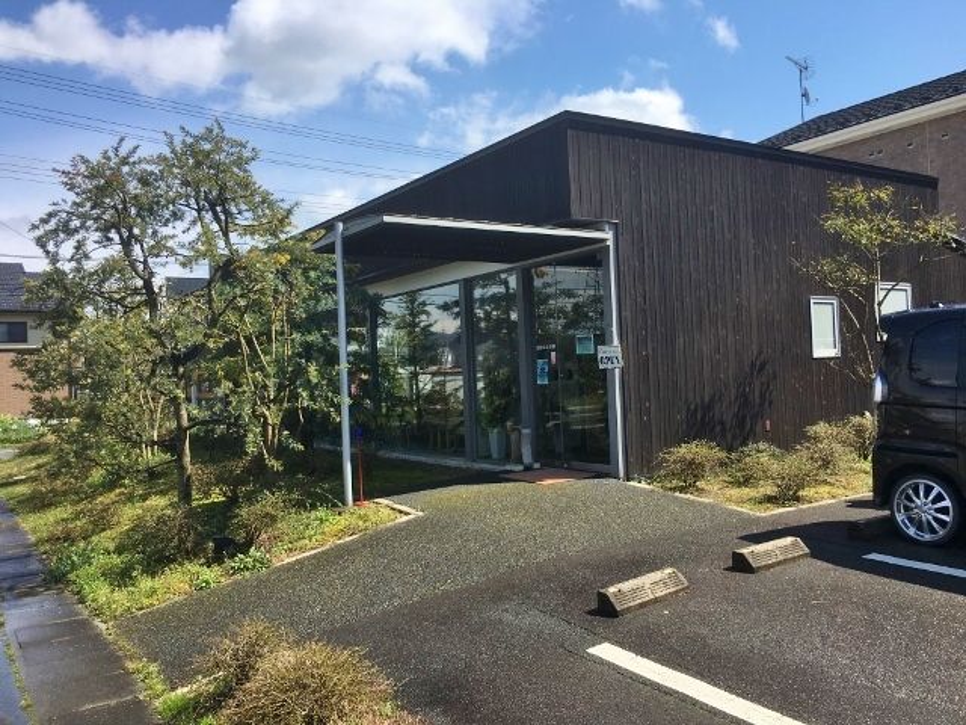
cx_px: 483
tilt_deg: -0.2
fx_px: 809
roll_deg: +2.5
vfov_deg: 48.2
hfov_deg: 61.7
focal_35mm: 29
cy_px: 362
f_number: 2.2
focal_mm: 4.15
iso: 25
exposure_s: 1/1261
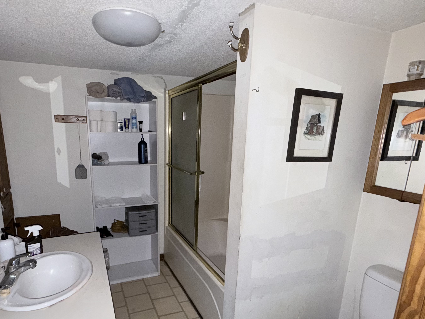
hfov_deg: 78.5
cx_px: 181
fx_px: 258
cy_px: 186
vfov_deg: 63.0
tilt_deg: -11.8
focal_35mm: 21
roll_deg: -0.6
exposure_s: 1/24
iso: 160
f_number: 2.2
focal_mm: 2.22
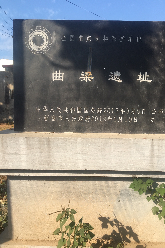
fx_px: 213
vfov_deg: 60.3
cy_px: 127
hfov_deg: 42.2
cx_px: 95
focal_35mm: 31
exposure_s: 1/916
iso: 25
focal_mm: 4.15
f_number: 2.2
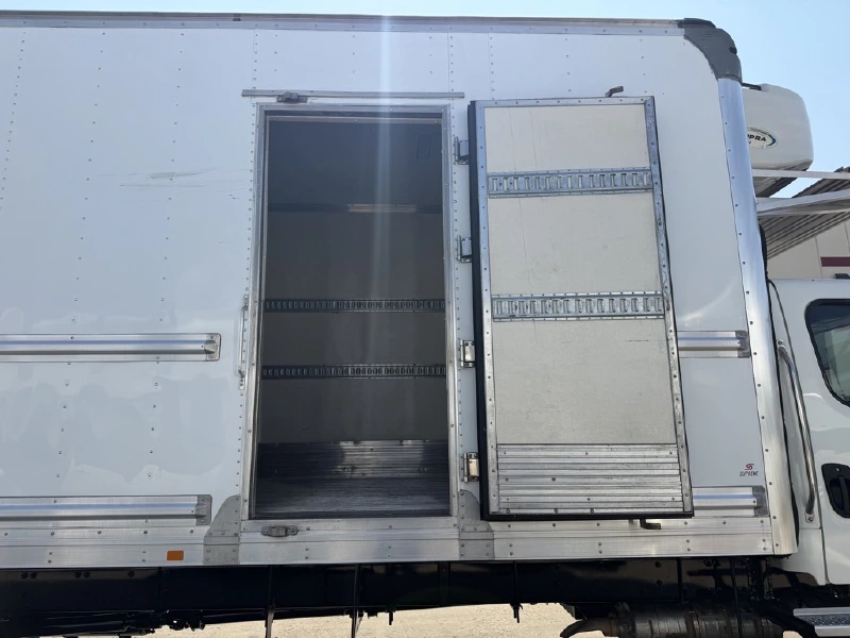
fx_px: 589
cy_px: 319
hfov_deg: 71.6
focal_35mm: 24
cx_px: 425
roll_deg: +0.8
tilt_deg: +13.7
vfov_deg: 56.8
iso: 80
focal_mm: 6.76
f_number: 1.78
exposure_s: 1/5319
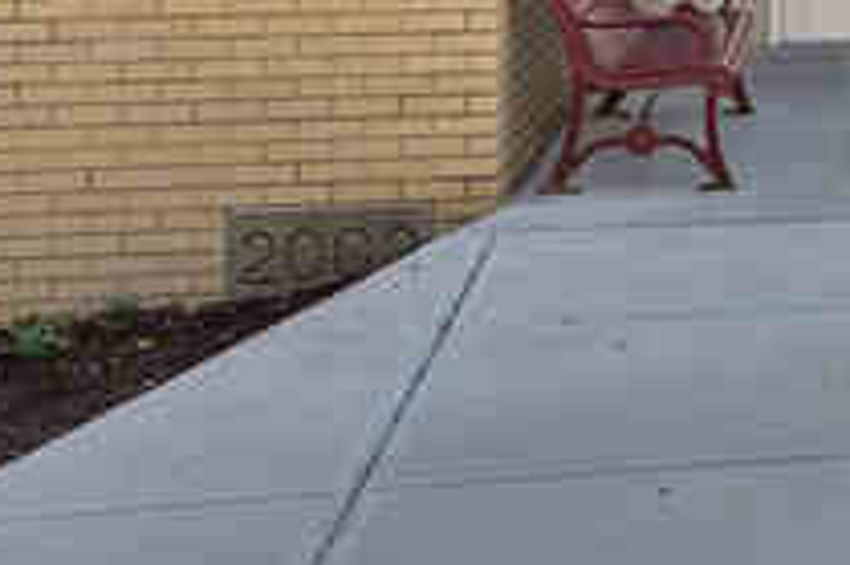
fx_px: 2312
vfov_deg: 13.2
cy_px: -270
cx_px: 1342
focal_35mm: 98
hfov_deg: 18.1
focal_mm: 20
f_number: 8
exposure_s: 1/100
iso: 125
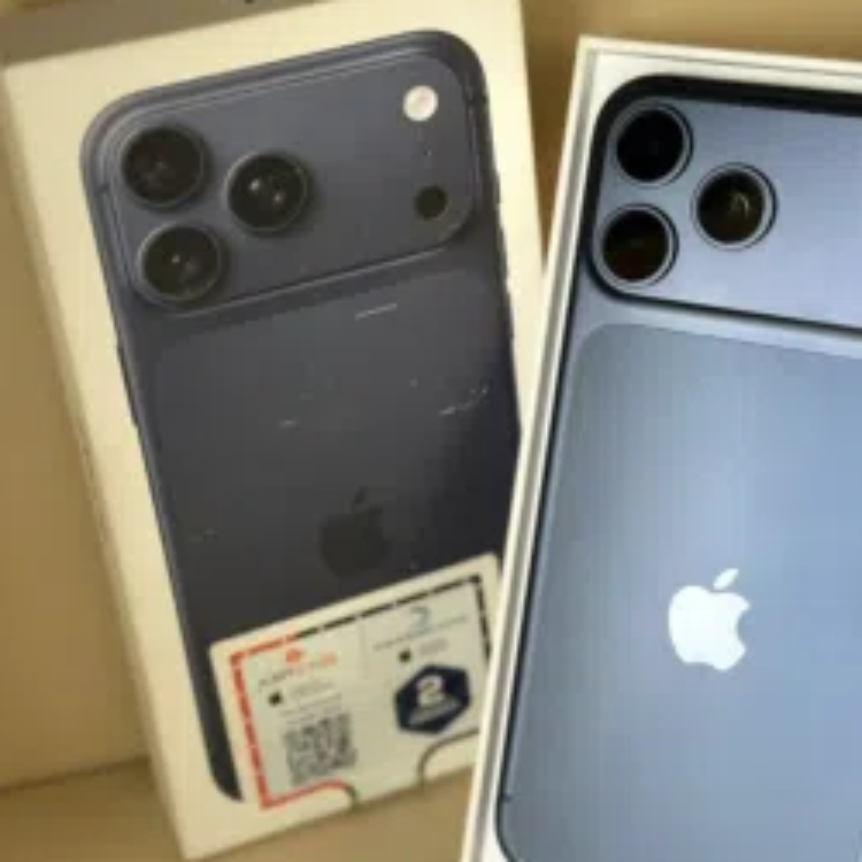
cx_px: 500
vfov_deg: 25.4
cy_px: 417
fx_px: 1916
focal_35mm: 68
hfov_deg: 25.3
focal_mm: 6.86
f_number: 1.78
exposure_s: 1/439
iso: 80
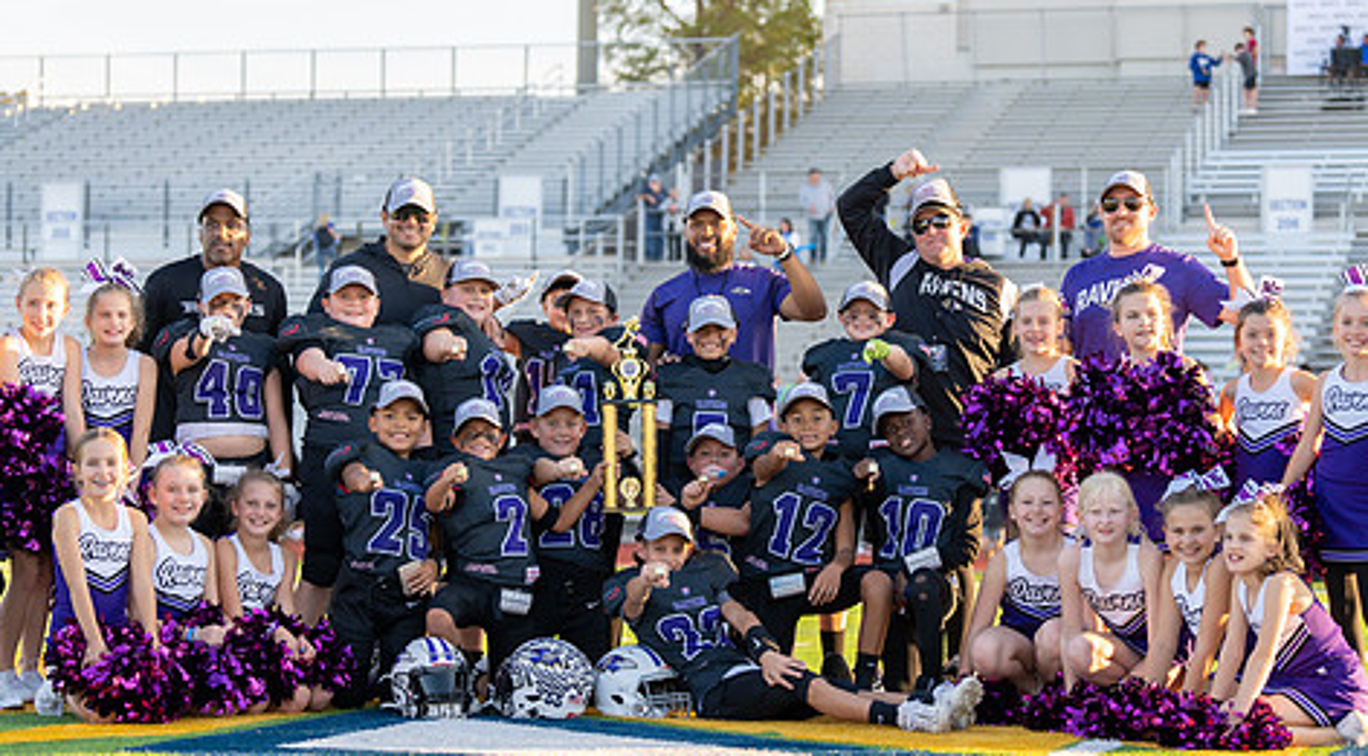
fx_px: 3504
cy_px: 451
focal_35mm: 97
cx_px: 684
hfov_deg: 22.1
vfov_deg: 12.3
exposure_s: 1/200
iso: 100
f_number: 2.8
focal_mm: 70
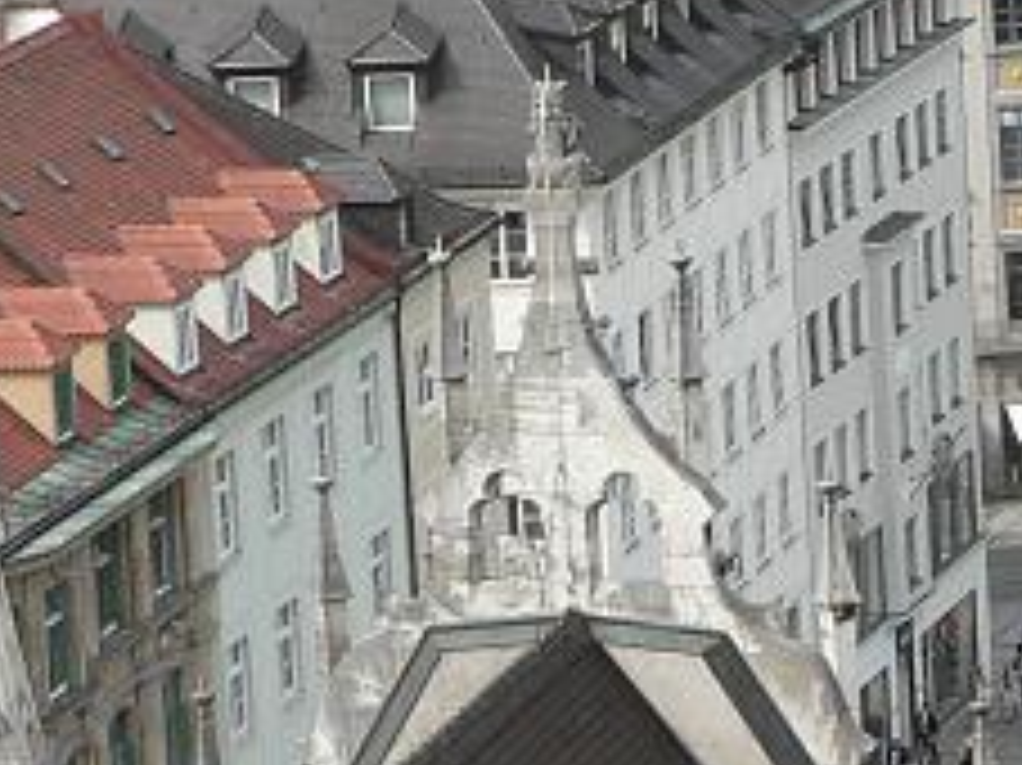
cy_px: 428
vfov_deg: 5.9
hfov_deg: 7.8
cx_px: 1328
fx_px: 7377
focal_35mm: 250
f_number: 4
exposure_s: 1/500
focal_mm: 11.8
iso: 80
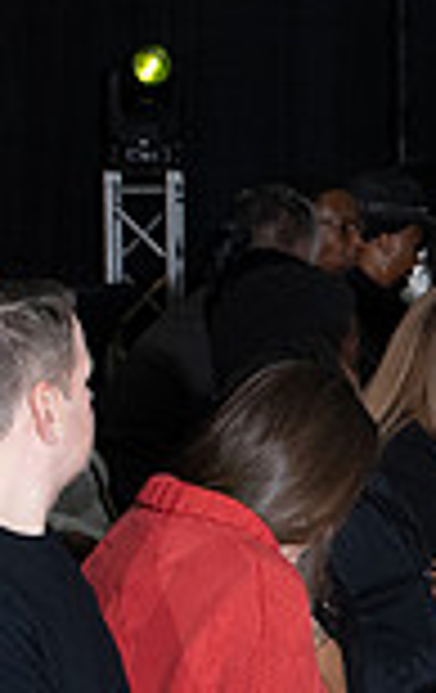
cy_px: 592
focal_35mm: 268
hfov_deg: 4.8
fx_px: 5067
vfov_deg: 7.8
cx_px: 1187
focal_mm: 70
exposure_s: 1/160
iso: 1250
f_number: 5.6
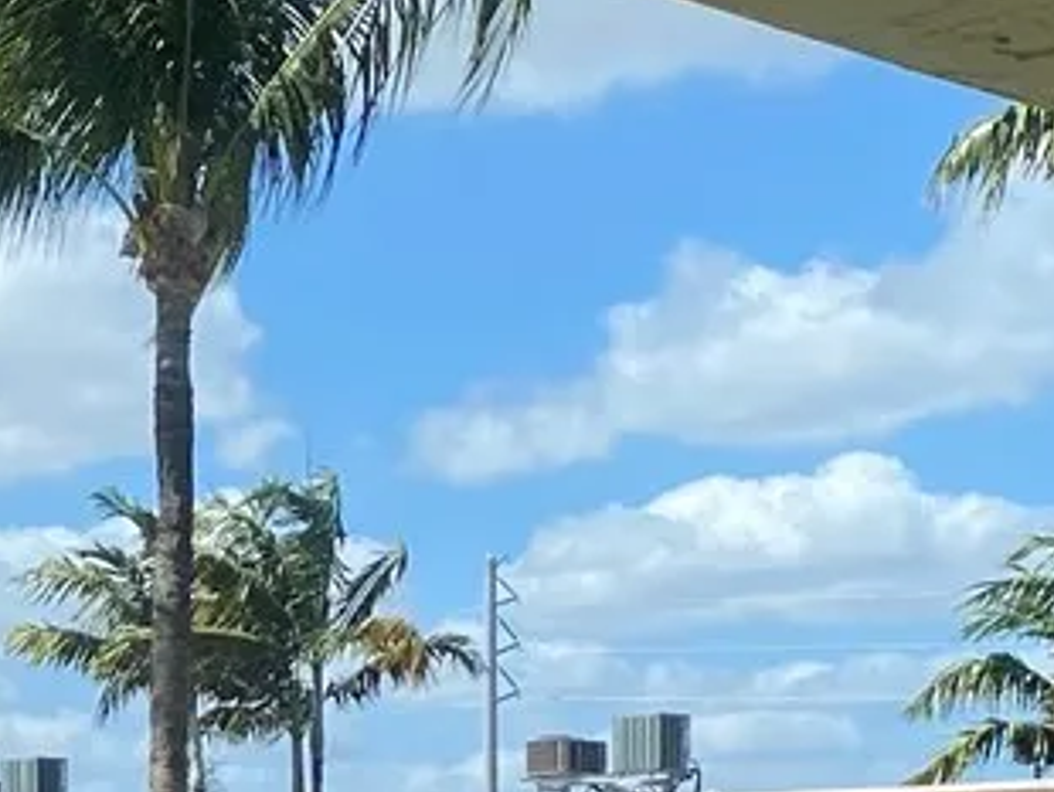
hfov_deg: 14.2
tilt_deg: -1.1
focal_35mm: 134
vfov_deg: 10.8
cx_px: -221
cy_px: 1040
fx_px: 4083
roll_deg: +1.0
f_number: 1.8
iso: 32
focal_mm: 4.25
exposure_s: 1/1232
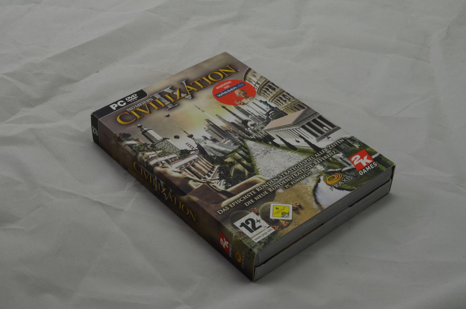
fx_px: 775
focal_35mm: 60
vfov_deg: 22.5
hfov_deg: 33.5
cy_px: 154
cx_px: 233
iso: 100
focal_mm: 40
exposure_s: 1/3
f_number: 20
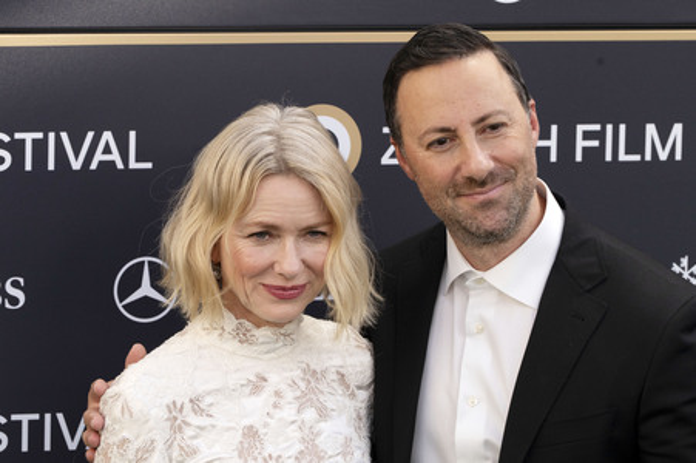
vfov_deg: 6.0
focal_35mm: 230
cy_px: 214
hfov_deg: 9.0
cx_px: 316
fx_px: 4441
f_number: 9
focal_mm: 200
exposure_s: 1/640
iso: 800
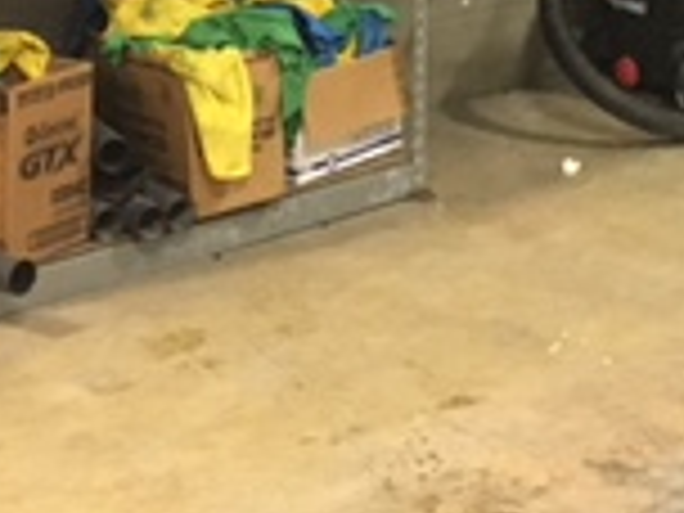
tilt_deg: -2.3
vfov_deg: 11.4
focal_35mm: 122
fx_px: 2411
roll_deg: +0.0
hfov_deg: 15.9
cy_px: -346
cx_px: 648
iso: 200
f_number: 2.2
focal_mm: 4.15
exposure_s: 1/30
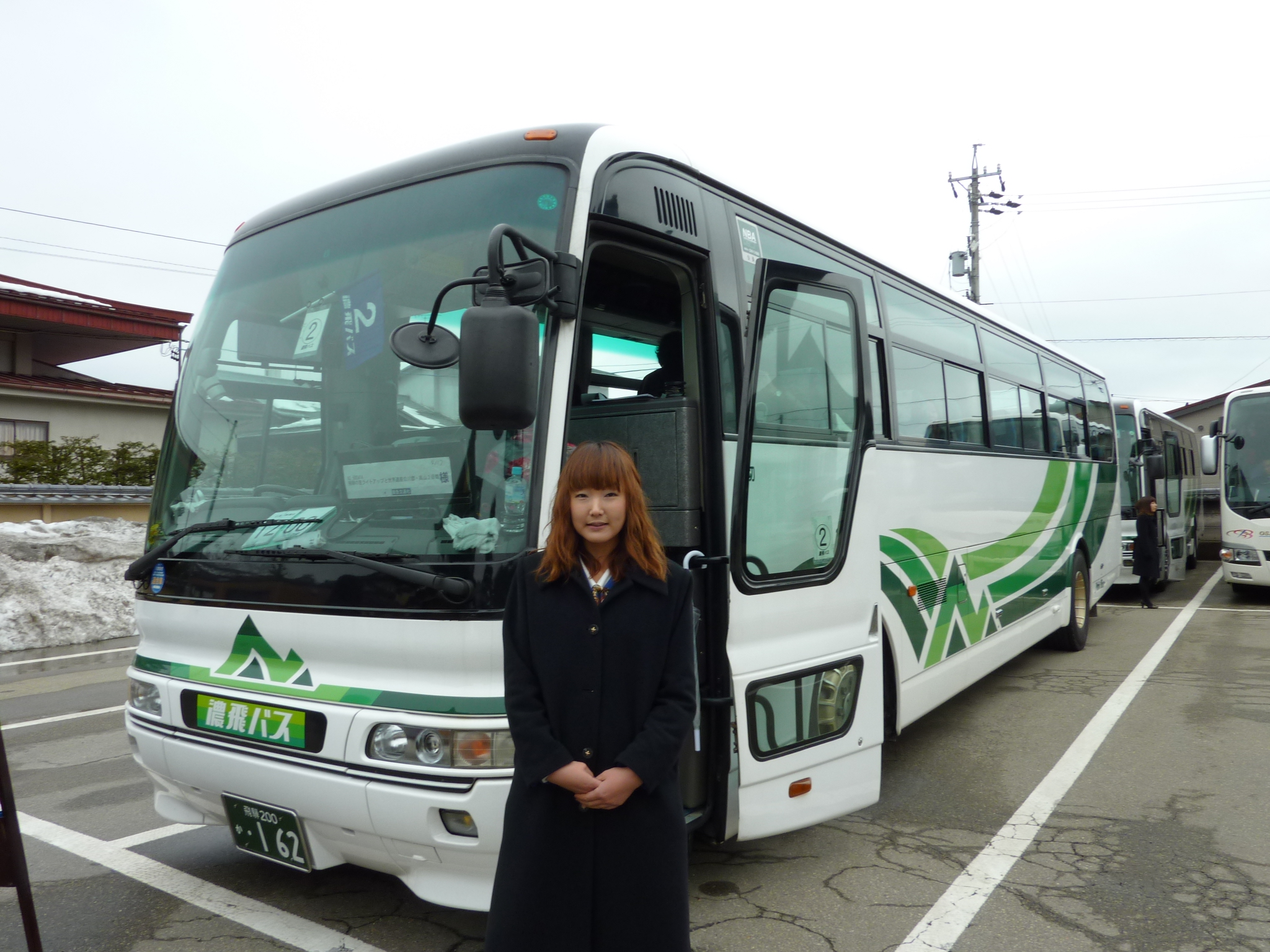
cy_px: 476
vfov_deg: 54.9
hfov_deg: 69.4
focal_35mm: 25
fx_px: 917
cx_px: 635
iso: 80
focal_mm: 4.1
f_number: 4
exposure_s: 1/200
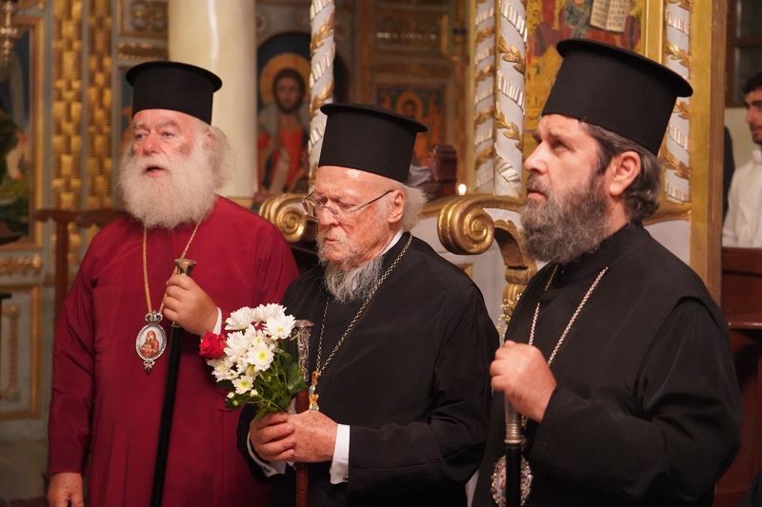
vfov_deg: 21.6
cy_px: 254
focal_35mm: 63
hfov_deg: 31.9
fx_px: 1333
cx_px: 381
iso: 10000
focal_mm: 63
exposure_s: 1/80
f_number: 4
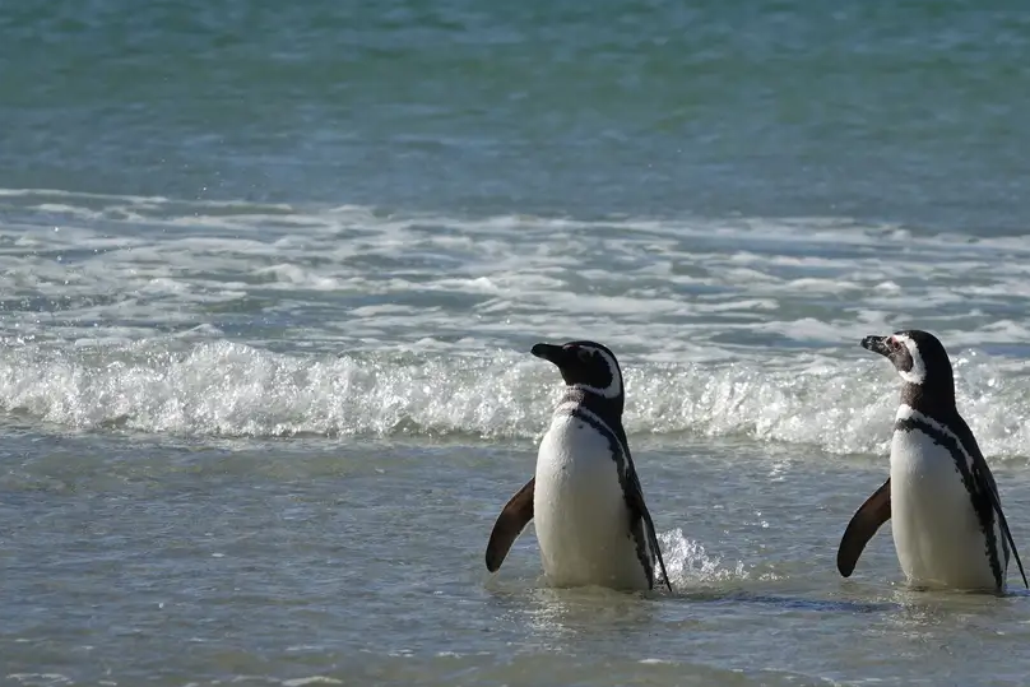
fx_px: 21976
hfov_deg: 2.7
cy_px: 321
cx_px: 719
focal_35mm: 768
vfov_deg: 1.8
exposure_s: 1/1000
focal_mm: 189.74
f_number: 5
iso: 100
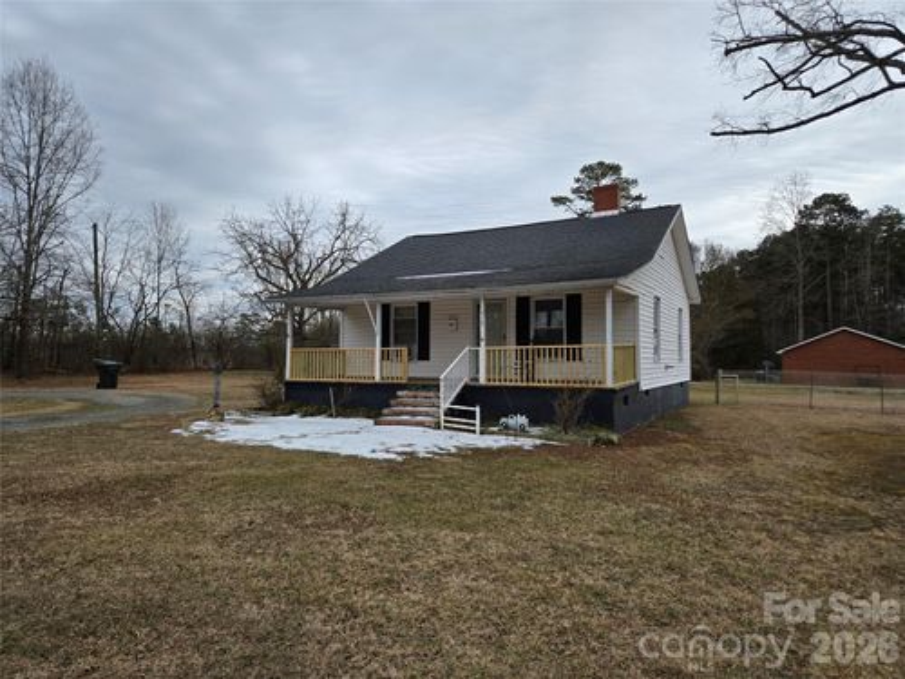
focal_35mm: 23
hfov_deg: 73.9
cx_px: 452
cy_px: 340
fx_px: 601
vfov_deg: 58.9
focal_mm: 5.4
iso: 80
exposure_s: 1/2775
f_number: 1.8
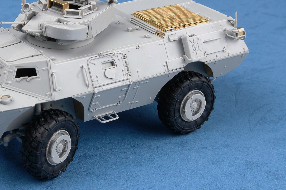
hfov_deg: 19.4
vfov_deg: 13.0
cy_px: 73
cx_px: 79
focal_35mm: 105
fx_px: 833
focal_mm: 48
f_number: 14
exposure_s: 1/320
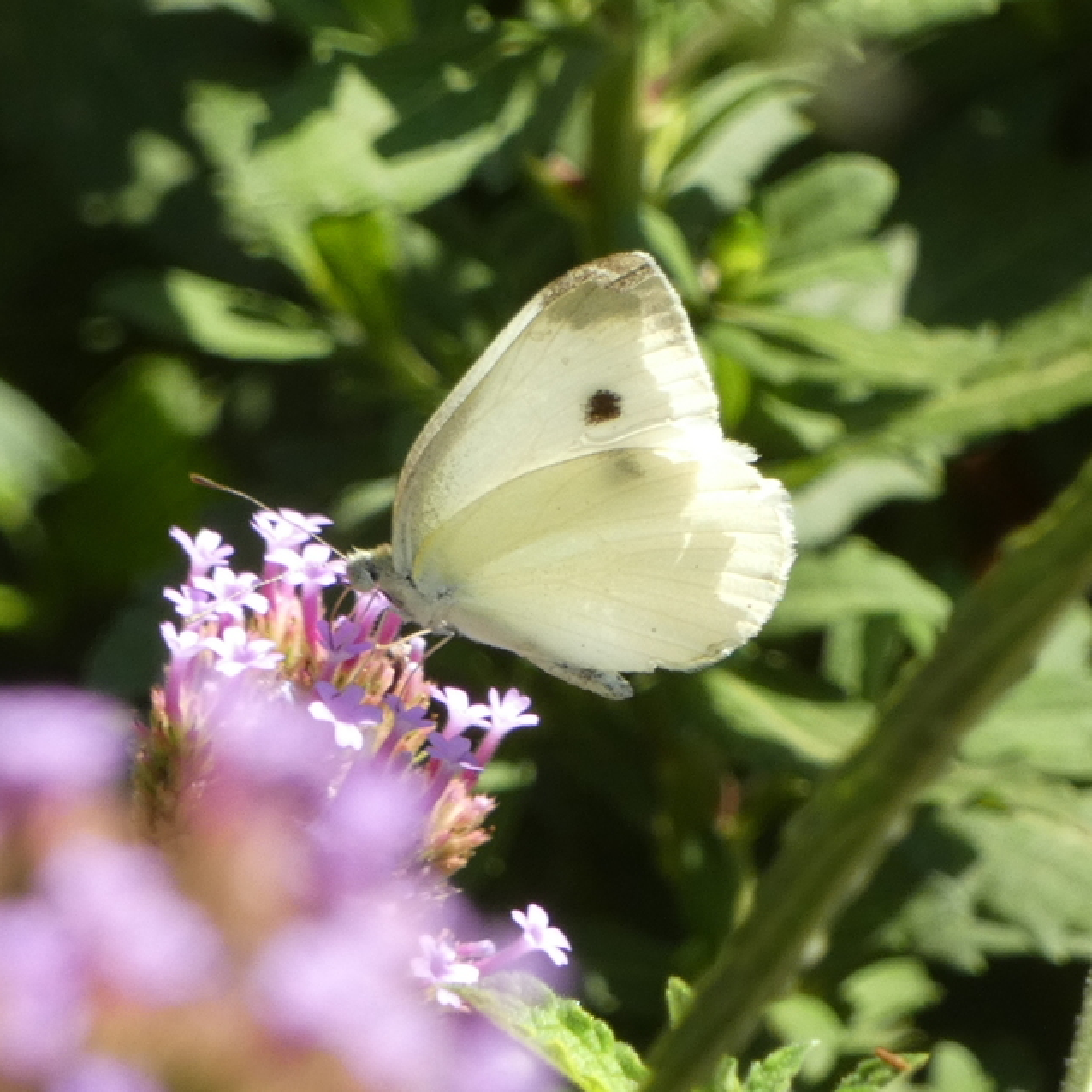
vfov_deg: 2.8
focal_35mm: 628
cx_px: 543
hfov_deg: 2.8
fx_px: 22414
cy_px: 546
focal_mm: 95.2
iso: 125
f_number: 5.6
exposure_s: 1/100
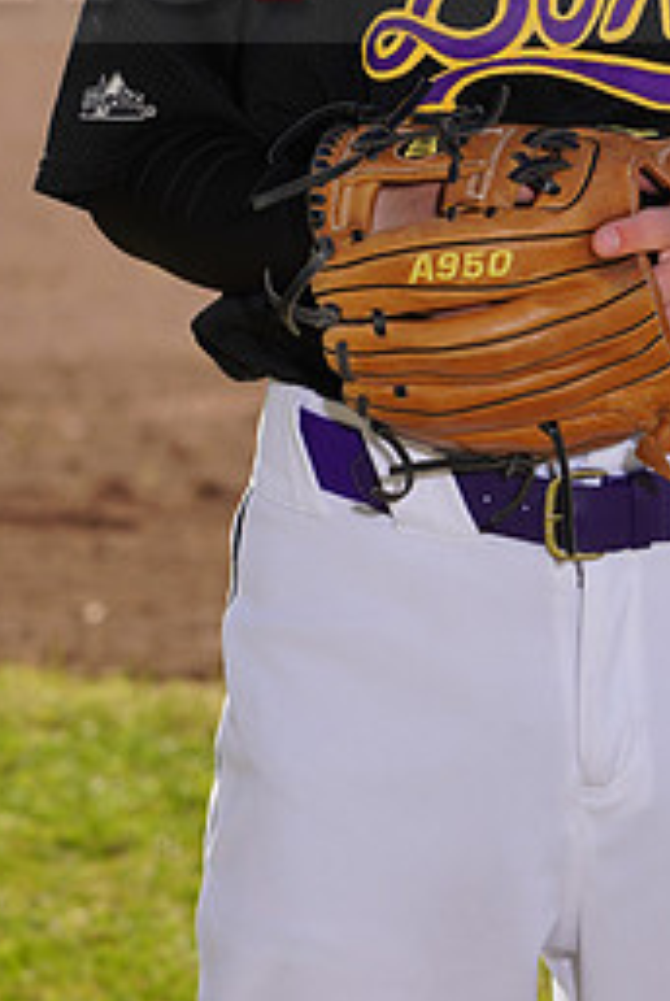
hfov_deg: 2.9
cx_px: 664
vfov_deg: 4.4
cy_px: -82
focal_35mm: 471
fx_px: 13112
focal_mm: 209
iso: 100
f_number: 9
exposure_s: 1/200
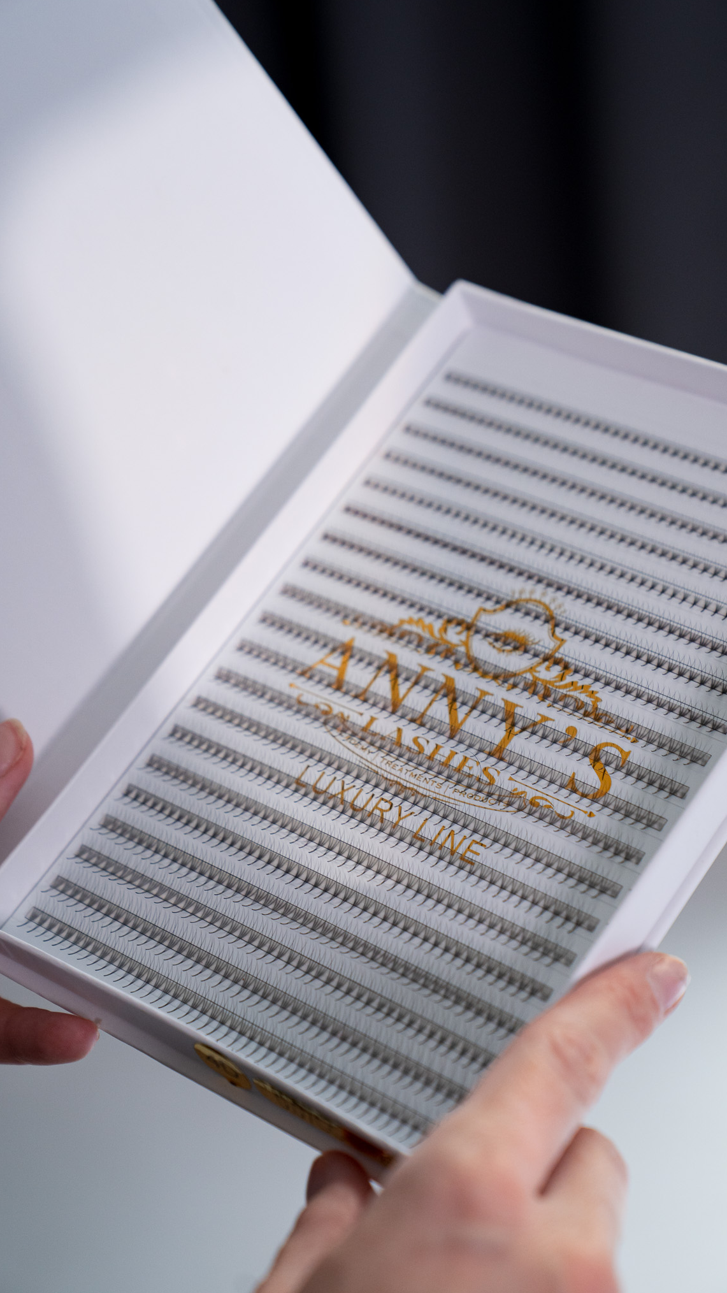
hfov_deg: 16.3
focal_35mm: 74
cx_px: 371
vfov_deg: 28.6
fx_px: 2537
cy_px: 644
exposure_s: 1/125
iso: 1000
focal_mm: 70
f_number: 4.5
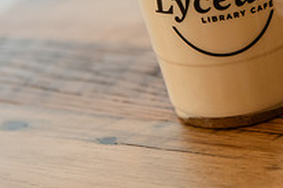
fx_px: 1241
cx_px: 298
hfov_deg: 12.8
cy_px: -38
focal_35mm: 158
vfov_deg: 8.6
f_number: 3.5
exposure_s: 1/200
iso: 500
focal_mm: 56
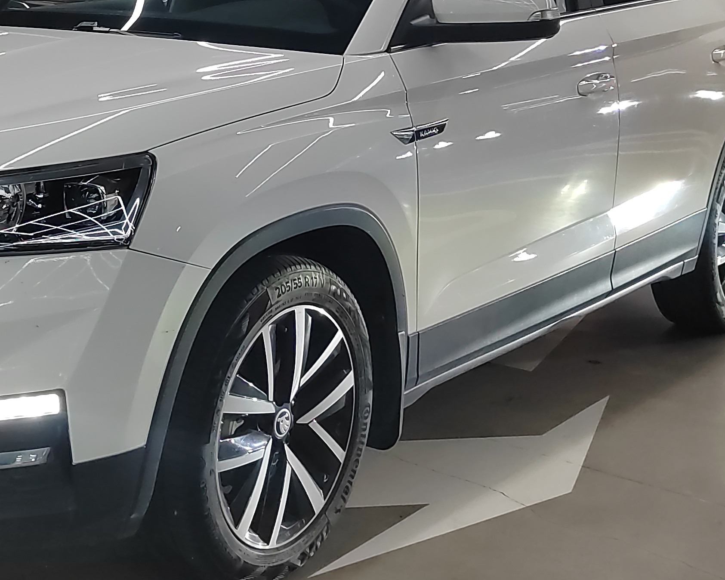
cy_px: 57
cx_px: 110
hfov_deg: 34.5
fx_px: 1116
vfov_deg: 28.0
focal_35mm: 52
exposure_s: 1/33.3
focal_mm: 5.52
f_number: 1.9
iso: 959
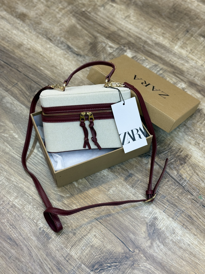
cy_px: 137
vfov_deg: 39.7
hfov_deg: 30.3
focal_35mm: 48
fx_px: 379
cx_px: 102
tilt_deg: -59.5
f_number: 1.78
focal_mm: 6.76
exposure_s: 1/124
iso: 50
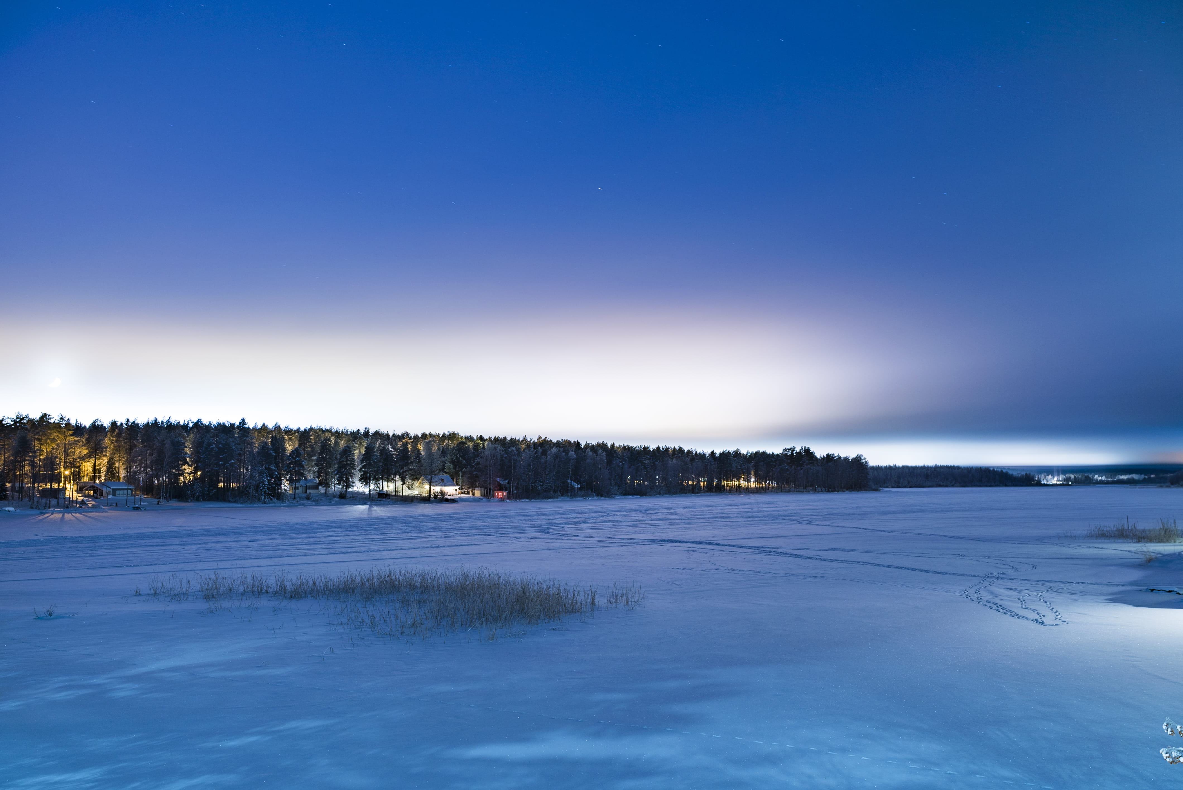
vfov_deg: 37.9
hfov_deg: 54.4
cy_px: 395
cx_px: 592
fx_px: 1151
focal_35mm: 35
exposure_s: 30
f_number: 4
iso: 100
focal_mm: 35
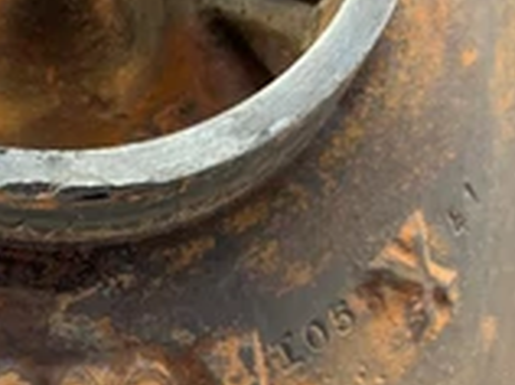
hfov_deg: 27.8
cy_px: 268
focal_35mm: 66
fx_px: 980
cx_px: 7
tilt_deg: -56.3
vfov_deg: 22.1
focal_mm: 4.25
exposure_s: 1/60
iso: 250
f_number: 1.8
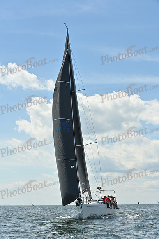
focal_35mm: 70
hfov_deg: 19.5
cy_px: 120
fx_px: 463
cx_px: 80
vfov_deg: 28.8
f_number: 9
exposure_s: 1/1250
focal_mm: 70
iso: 250
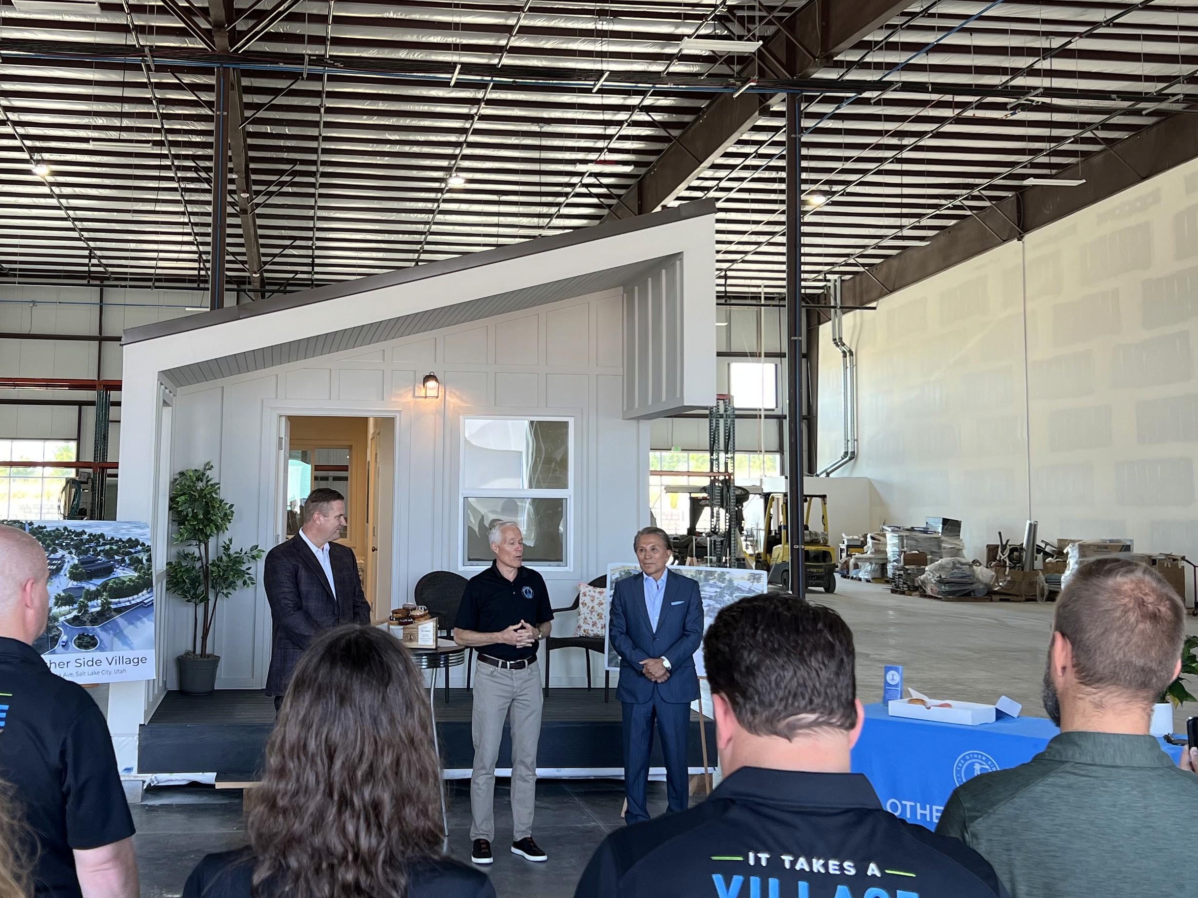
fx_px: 1488
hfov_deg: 43.7
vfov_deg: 33.4
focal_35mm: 43
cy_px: 344
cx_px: 493
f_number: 1.5
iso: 80
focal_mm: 5.7
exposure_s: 1/121
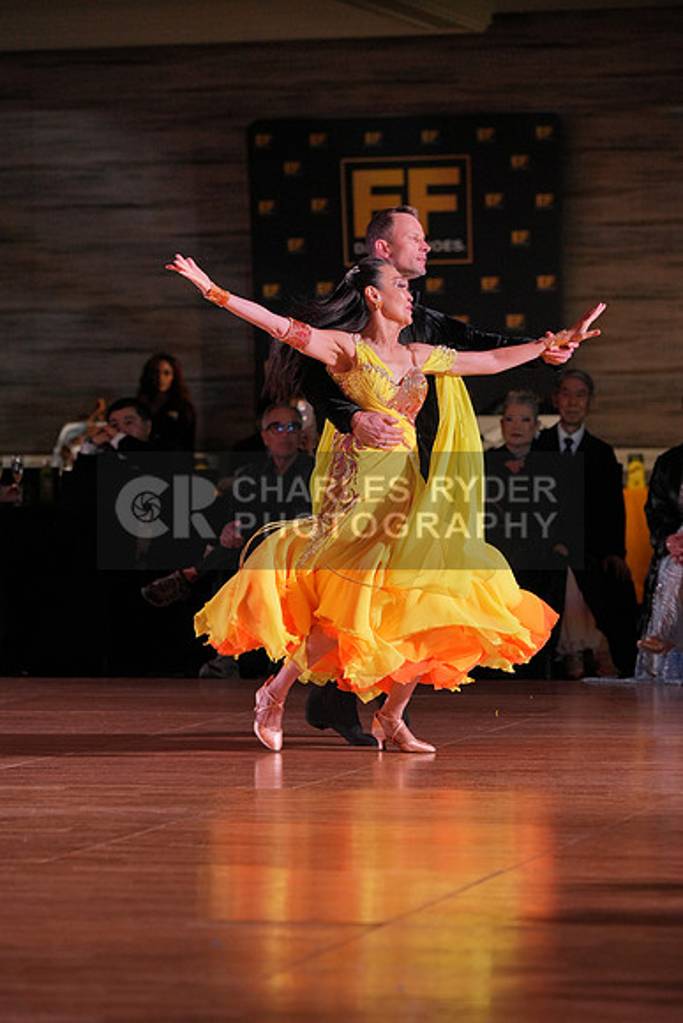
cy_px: 512
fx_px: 4209
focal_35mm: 148
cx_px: 342
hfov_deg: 9.3
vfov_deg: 13.9
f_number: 4
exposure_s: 1/500
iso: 2000
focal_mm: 148
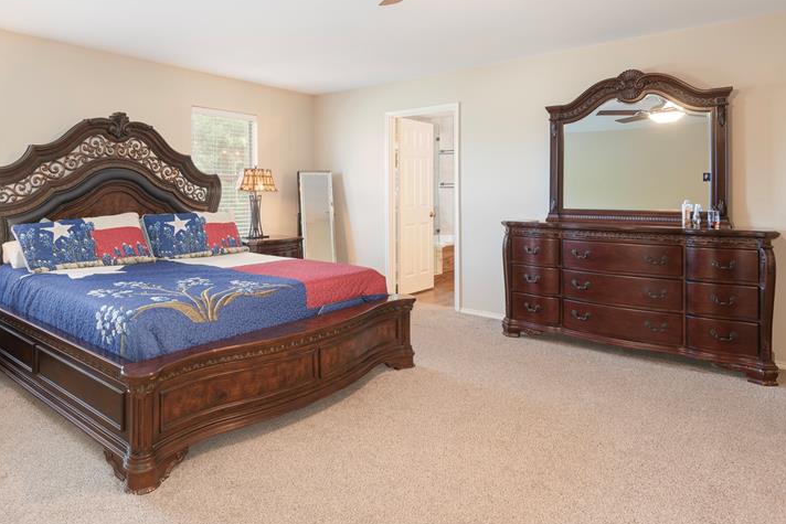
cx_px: 297
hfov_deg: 74.8
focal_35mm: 23
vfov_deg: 54.4
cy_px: 193
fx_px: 502
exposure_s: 1.3
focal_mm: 16
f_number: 7.1
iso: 100
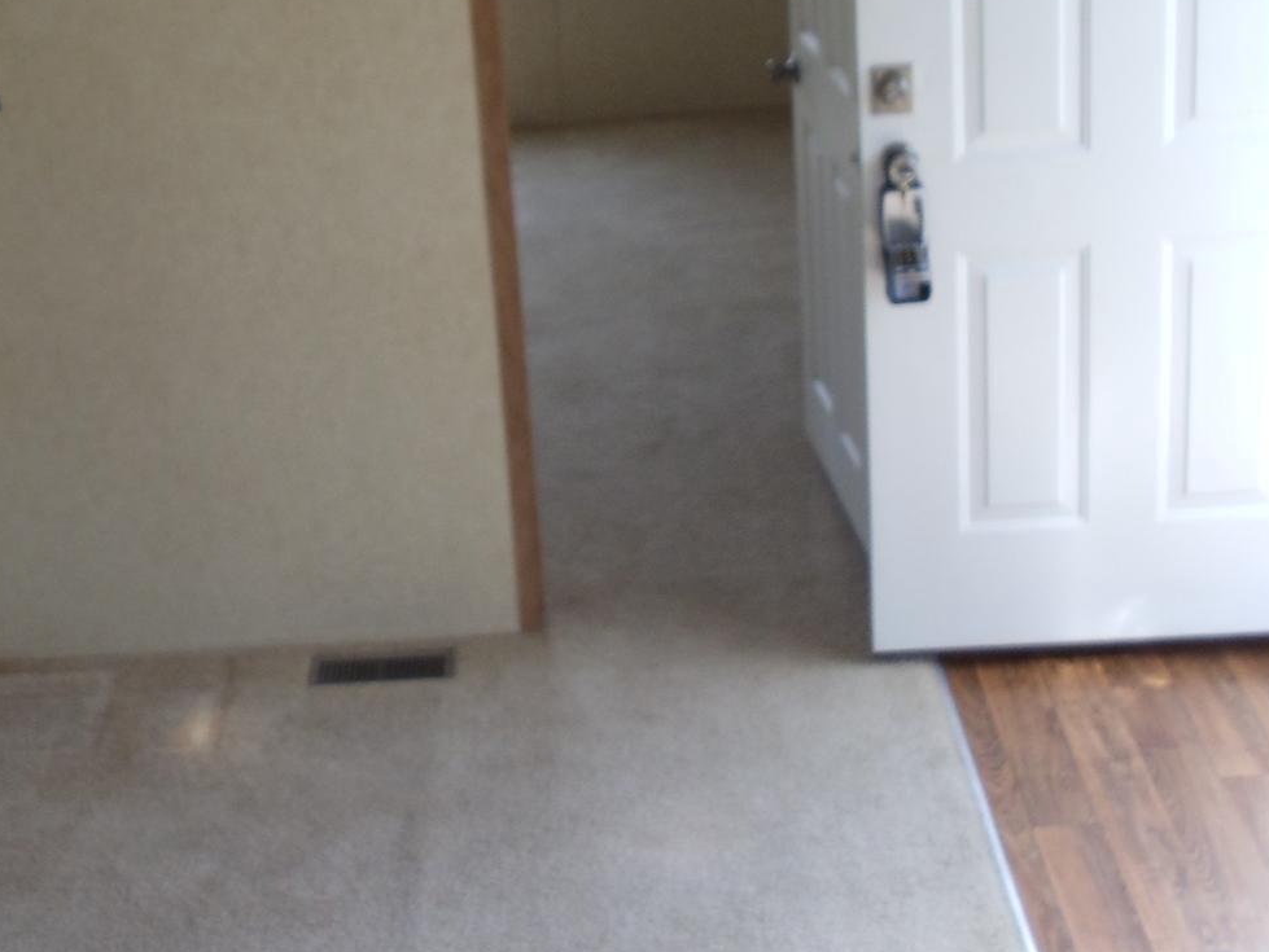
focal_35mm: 92
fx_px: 3374
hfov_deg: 21.1
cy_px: 293
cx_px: 283
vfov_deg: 16.0
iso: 100
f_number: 3.5
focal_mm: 6
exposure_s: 1/60
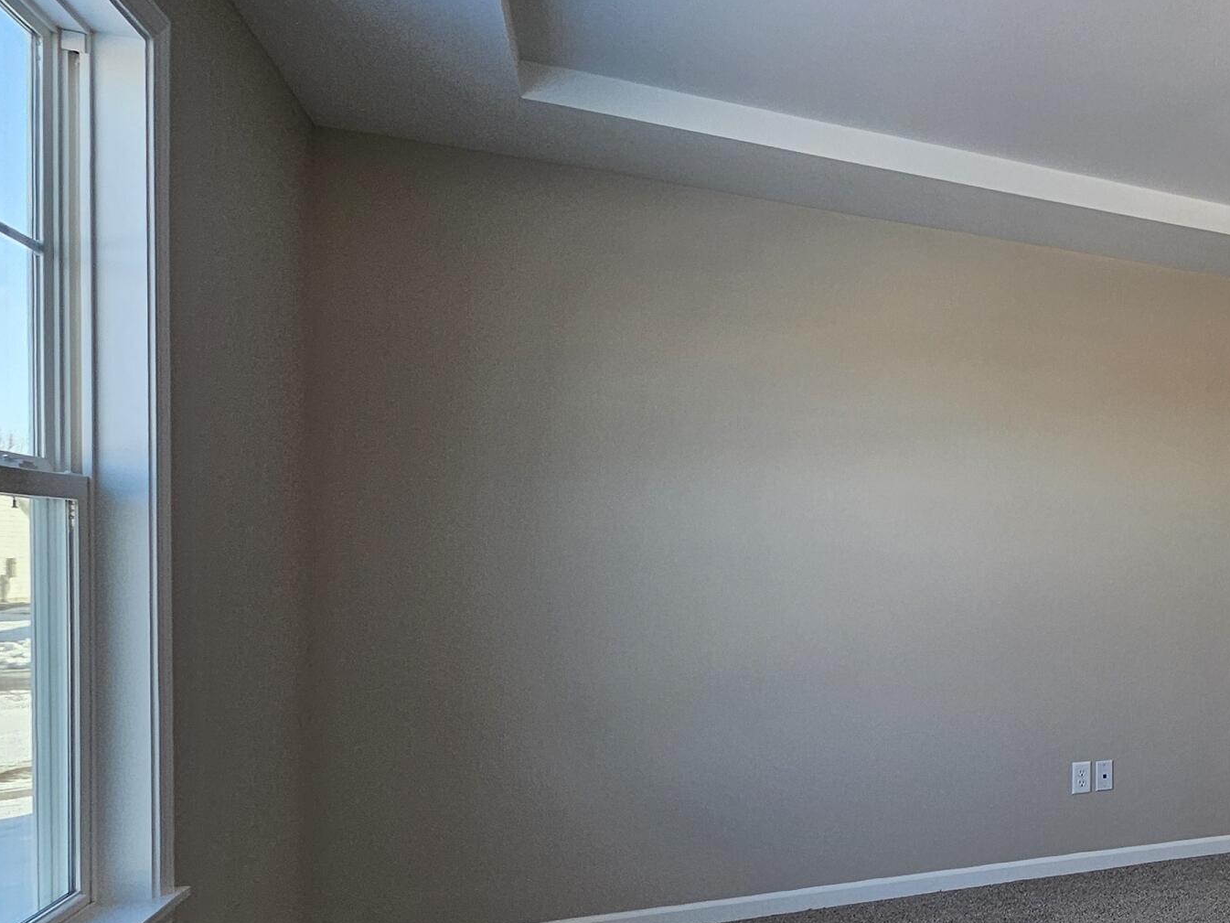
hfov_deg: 51.4
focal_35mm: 29
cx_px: 1187
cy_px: 602
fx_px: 1031
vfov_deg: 47.6
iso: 50
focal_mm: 1.74
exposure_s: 1/120
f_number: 2.2
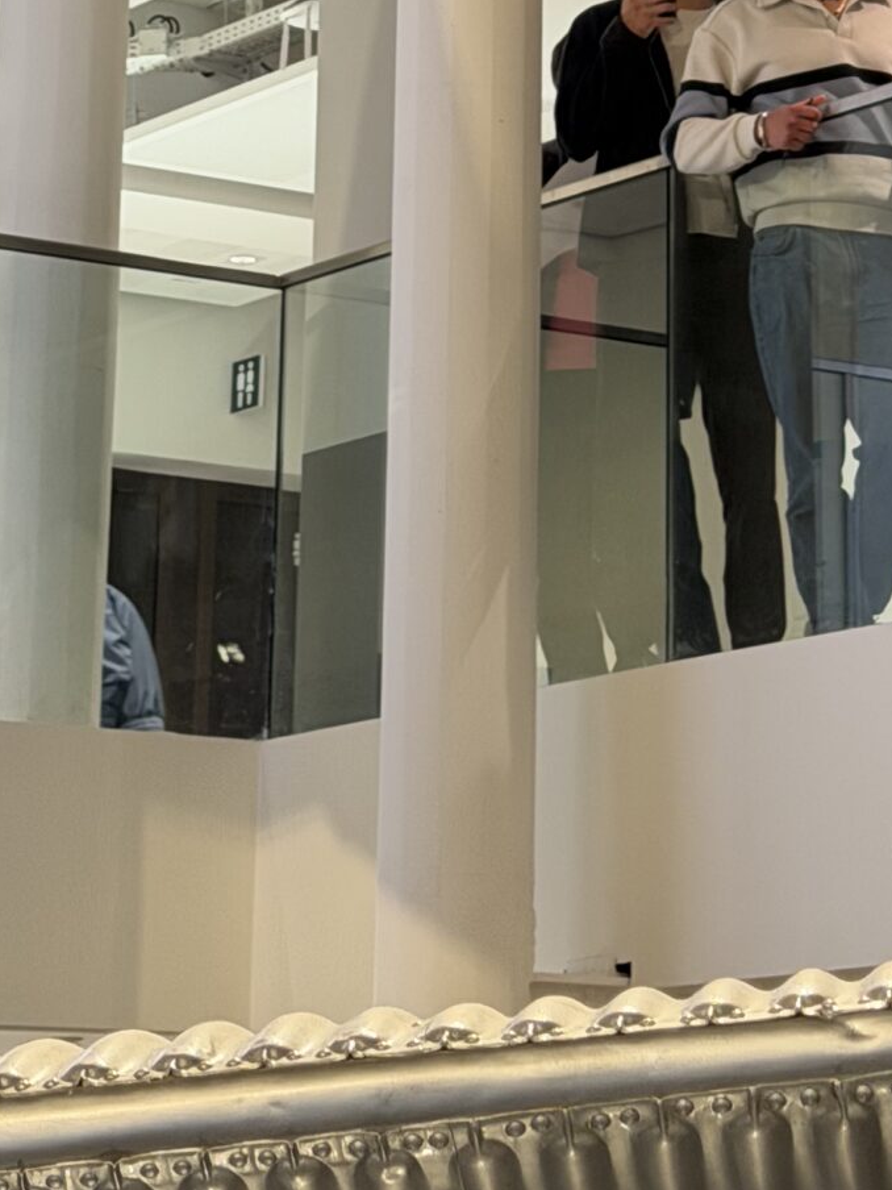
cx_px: 796
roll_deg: +0.2
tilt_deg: +20.2
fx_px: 4673
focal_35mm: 136
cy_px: -321
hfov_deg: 10.8
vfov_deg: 14.0
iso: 125
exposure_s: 1/60
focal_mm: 6.76
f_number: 1.78
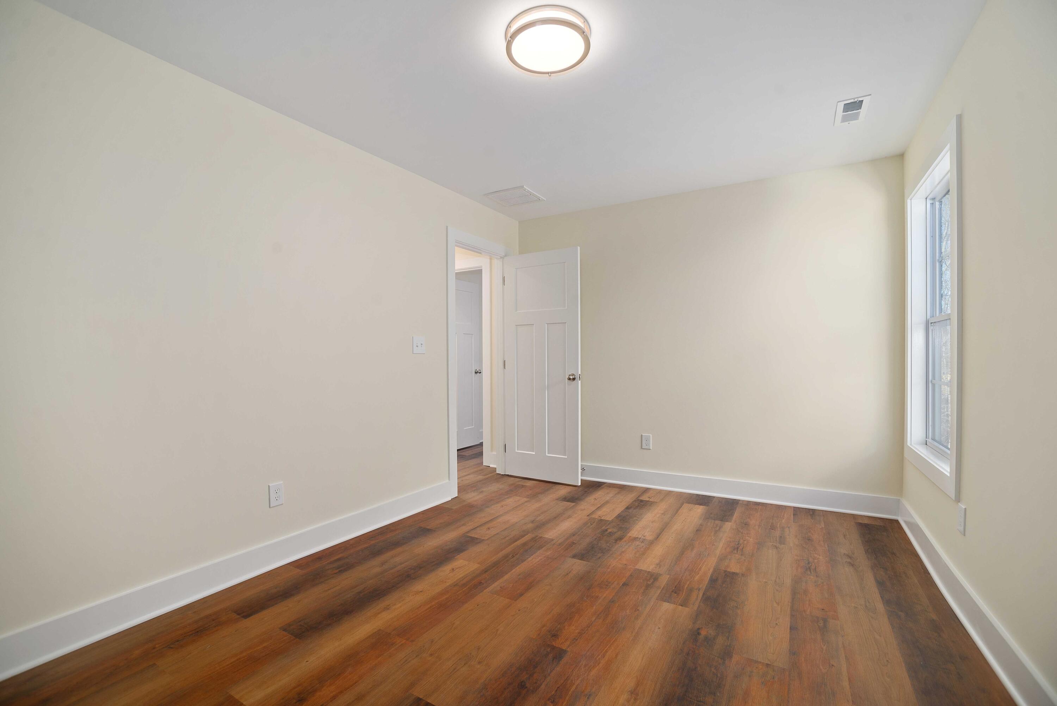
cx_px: 528
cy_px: 353
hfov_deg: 100.4
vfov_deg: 77.4
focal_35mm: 15
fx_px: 441
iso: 200
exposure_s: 1/4
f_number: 9
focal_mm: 15
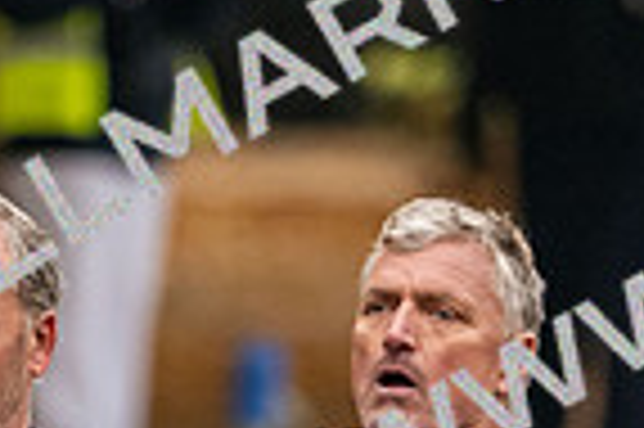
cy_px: 586
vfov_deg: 0.6
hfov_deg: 0.8
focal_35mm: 2441
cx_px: 0
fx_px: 43616
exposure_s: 1/2500
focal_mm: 400
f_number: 4.5
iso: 2500
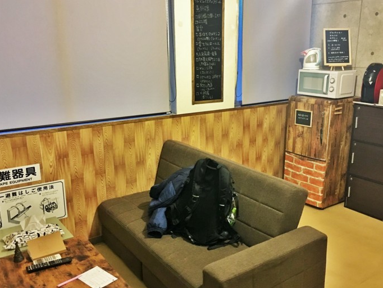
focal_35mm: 34
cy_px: 150
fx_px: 376
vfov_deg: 41.8
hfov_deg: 53.9
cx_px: 205
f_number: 2.2
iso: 80
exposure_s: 1/4
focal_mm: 4.15
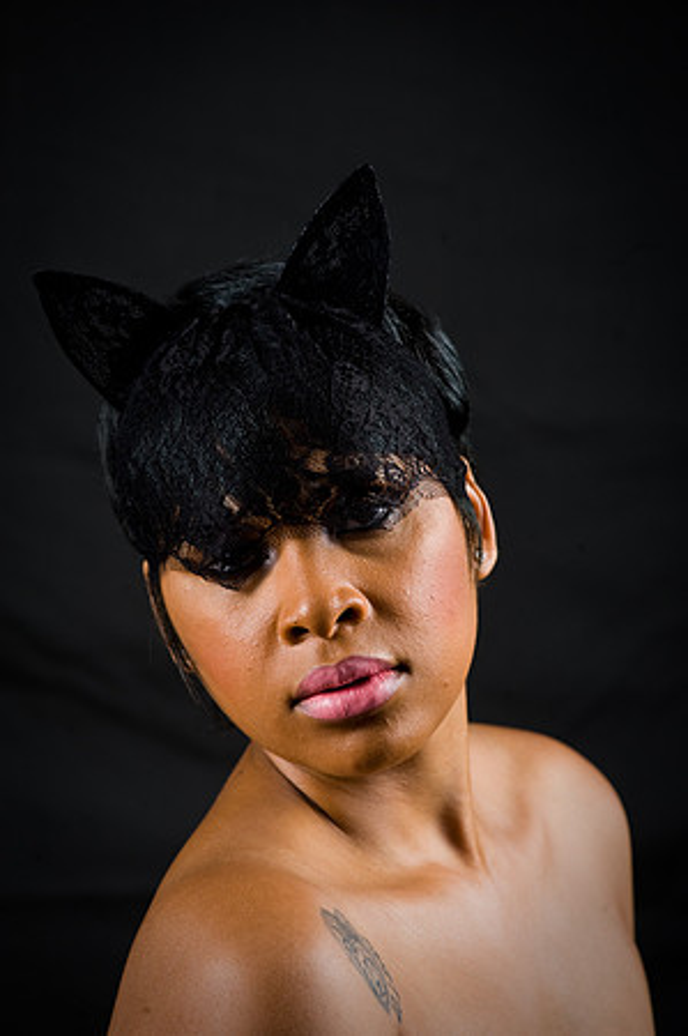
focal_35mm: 200
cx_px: 344
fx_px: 5746
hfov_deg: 6.9
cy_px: 518
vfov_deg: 10.3
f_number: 5.6
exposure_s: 1/125
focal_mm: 200
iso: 200
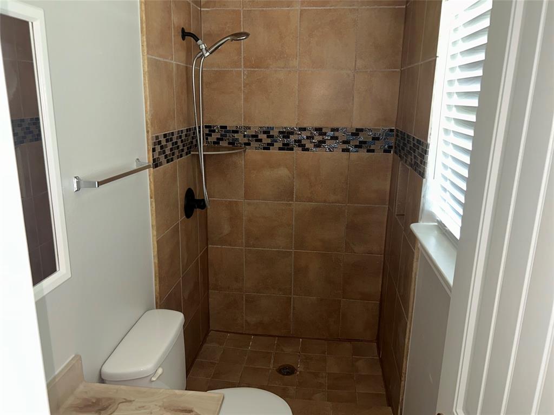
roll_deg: -1.0
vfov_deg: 53.1
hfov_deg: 67.3
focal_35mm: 26
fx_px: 416
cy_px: 208
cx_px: 277
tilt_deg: -15.3
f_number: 1.5
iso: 64
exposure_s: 1/17
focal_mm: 5.7
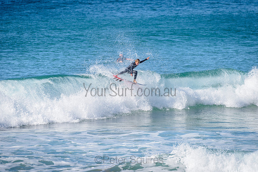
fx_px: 3584
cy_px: 86
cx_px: 129
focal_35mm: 500
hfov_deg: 4.1
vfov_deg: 2.8
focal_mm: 500
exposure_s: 1/2000
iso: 200
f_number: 5.6
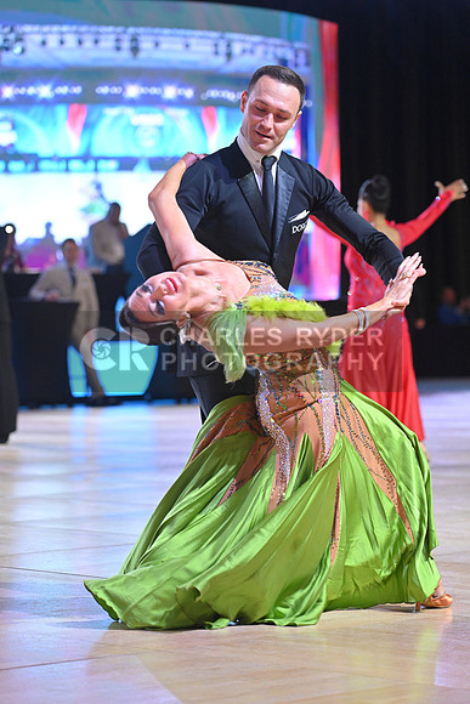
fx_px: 2446
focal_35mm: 125
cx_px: 235
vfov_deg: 16.4
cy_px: 352
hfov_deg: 11.0
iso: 2000
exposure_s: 1/250
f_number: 4
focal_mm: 125
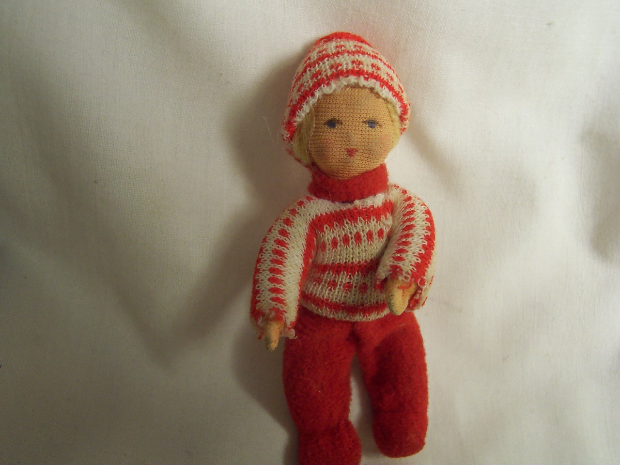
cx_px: 310
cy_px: 232
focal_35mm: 37
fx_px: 663
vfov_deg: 38.7
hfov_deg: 50.1
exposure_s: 1/125
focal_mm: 5.6
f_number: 2.8
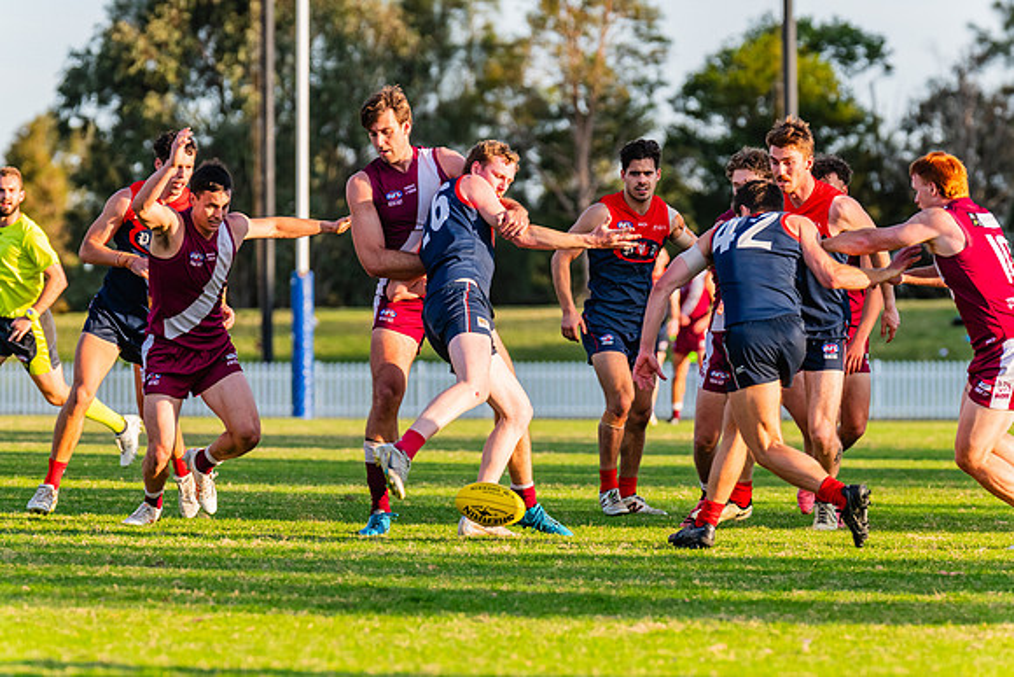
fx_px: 8584
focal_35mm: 305
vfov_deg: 4.5
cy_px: 338
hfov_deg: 6.8
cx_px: 507
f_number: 6.3
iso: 800
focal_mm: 290
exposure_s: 1/1000
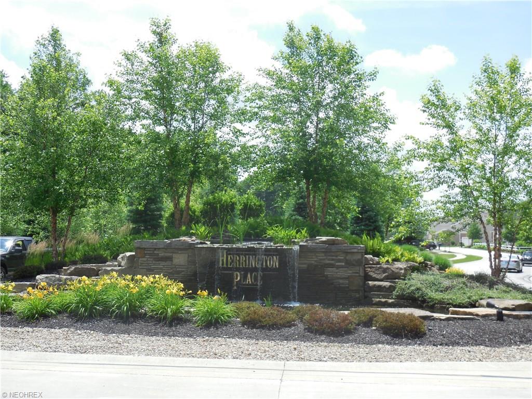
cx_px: 266
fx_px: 815
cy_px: 200
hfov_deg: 36.2
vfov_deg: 27.5
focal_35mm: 53
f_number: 4
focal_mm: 9.4
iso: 125
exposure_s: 1/640
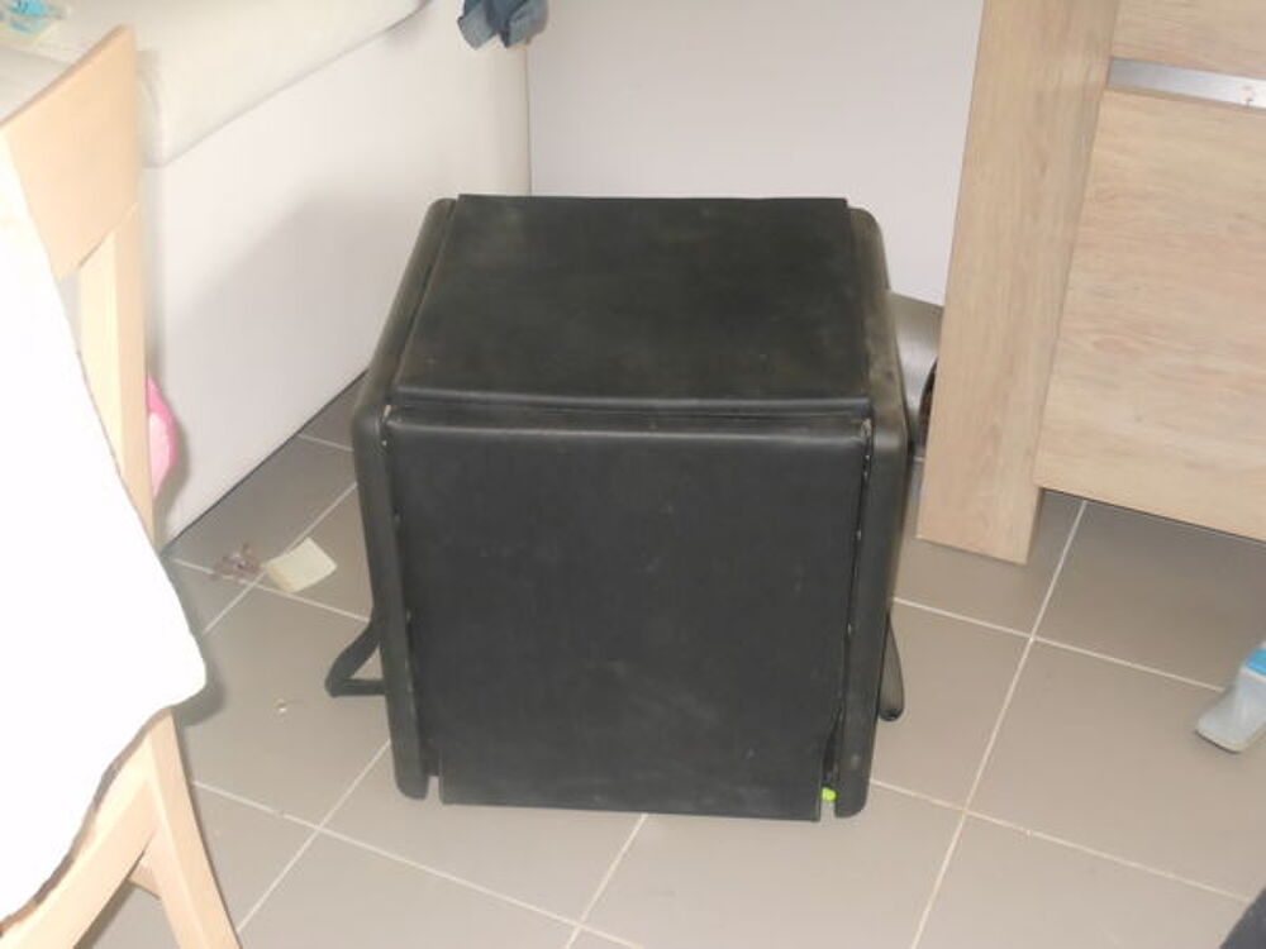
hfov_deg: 42.1
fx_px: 1646
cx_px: 633
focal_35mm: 45
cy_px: 474
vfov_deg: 32.2
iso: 640
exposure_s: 1/30
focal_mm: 8.1
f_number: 4.6
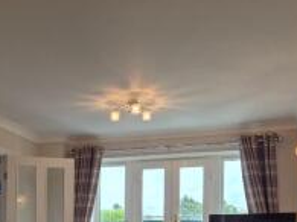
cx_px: 75
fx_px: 429
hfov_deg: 37.3
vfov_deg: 27.1
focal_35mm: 50
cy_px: 232
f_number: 1.8
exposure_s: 1/100
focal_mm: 5.4
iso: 40
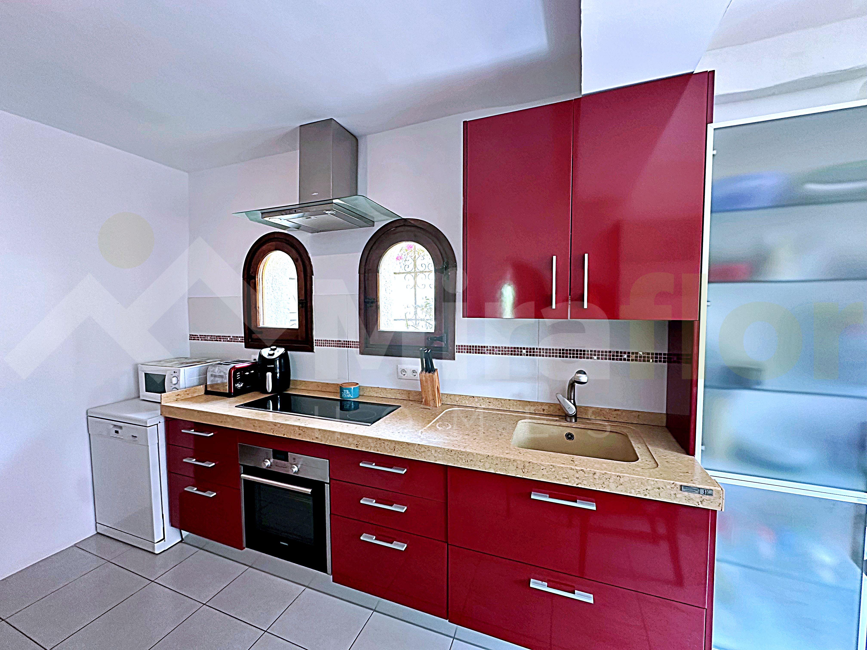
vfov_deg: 85.7
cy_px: 325
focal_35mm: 14
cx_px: 434
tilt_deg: -3.4
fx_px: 351
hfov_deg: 102.1
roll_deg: +0.3
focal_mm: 2.22
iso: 200
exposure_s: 1/50
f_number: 2.2
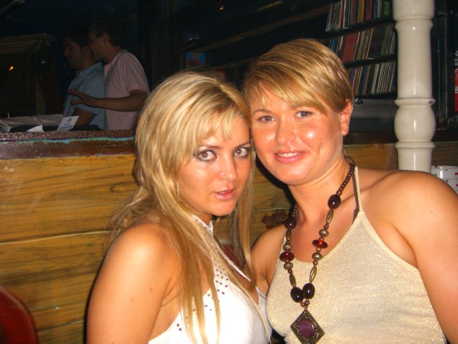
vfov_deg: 37.7
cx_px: 229
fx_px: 503
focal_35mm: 38
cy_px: 172
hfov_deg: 49.0
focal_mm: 7.9
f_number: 2.8
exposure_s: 1/60
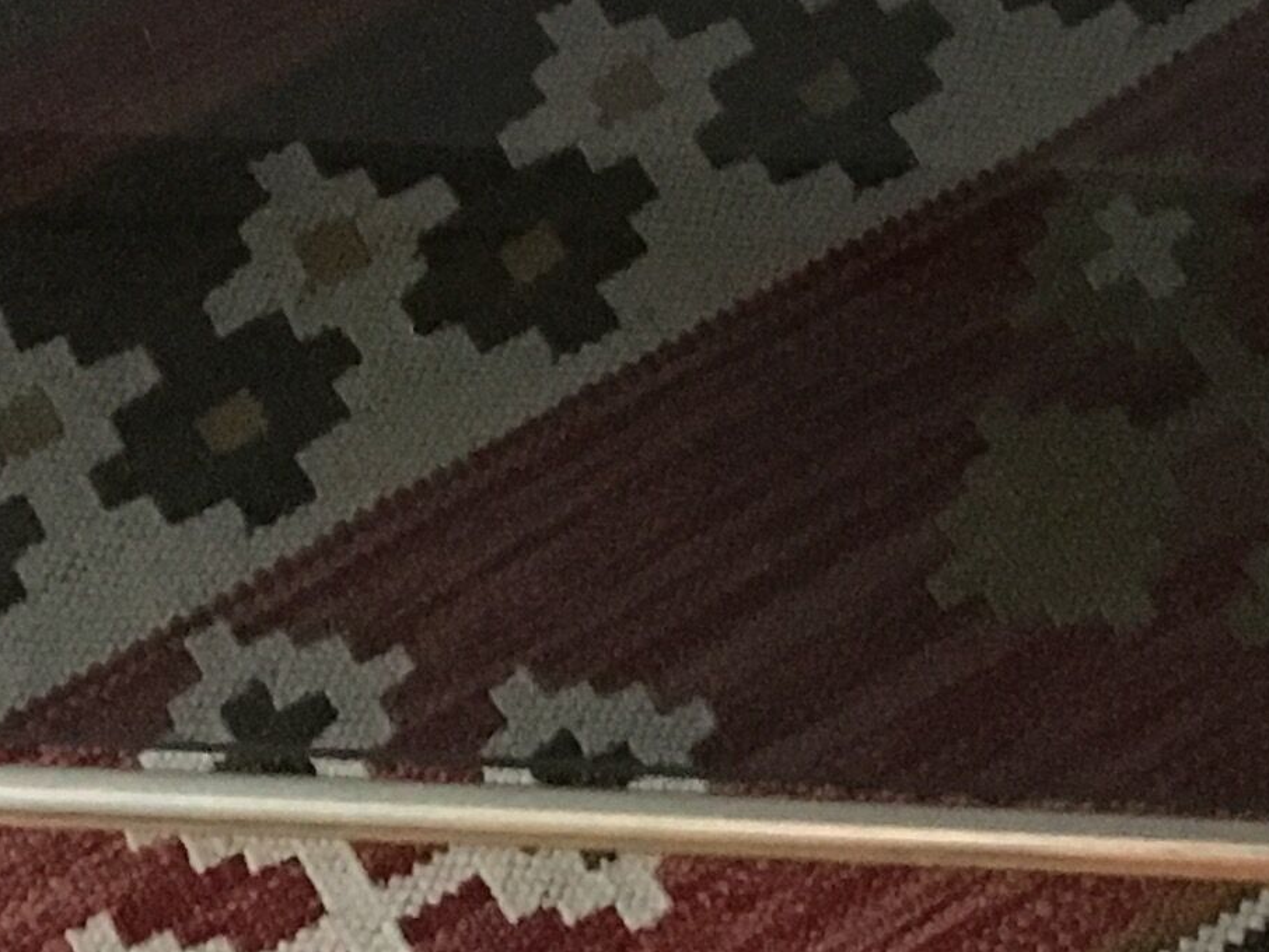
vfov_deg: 10.7
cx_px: 772
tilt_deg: -45.2
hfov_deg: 15.3
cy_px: -851
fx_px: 4730
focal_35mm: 129
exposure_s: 1/17
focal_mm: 4.15
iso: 640
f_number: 2.2
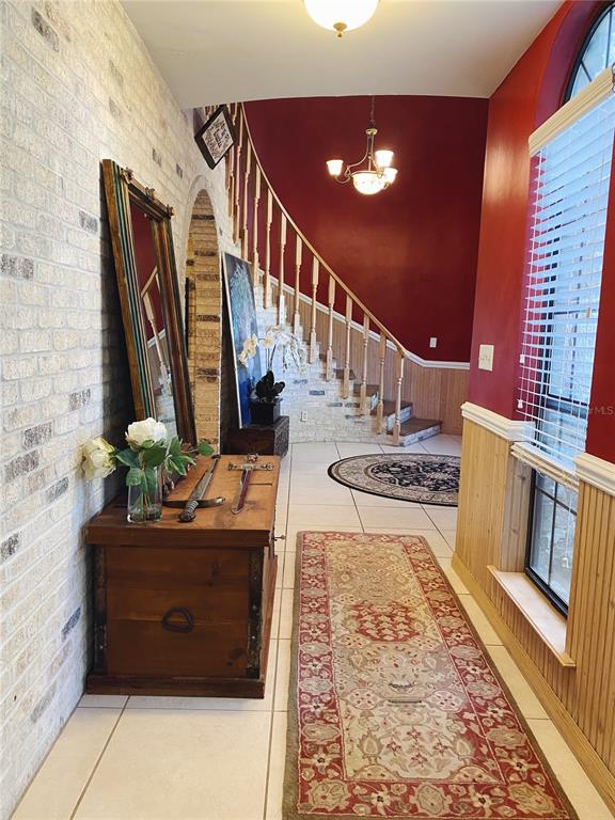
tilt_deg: -6.5
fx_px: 616
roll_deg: -1.7
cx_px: 308
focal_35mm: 26
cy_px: 410
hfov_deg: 53.1
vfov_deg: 67.3
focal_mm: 4.25
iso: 250
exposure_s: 1/60
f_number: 1.8
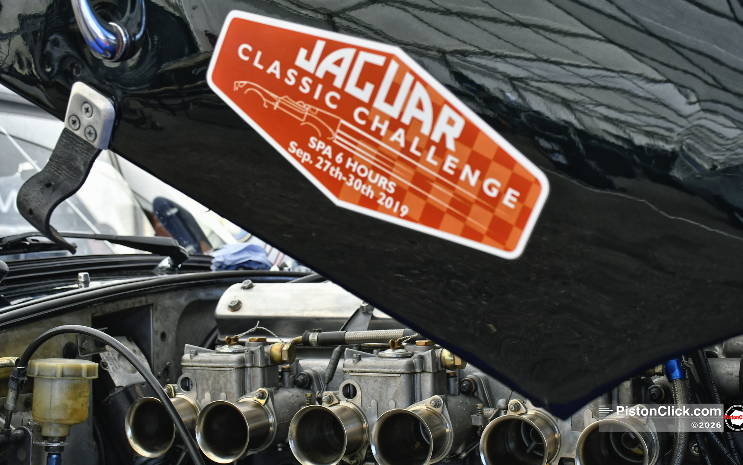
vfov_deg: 23.8
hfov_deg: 37.2
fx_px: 1104
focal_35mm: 55
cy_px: 249
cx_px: 374
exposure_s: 1/200
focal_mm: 35
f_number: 8
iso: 640
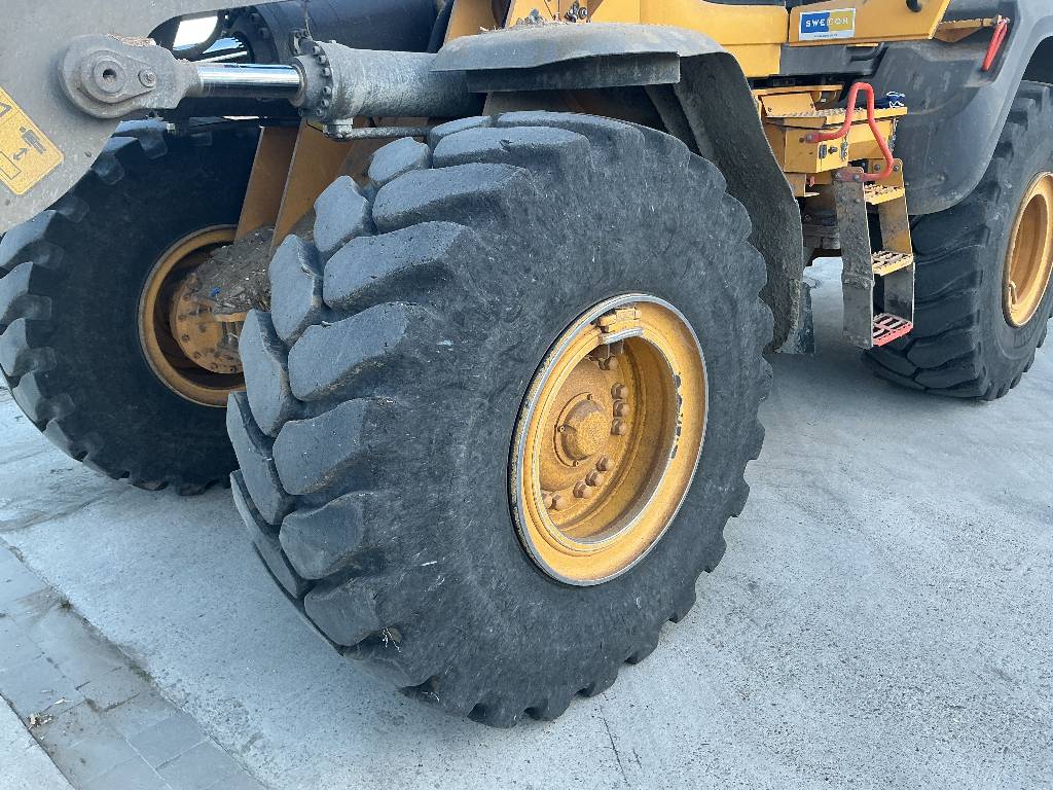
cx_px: 526
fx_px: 882
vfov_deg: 48.2
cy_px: 395
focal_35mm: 29
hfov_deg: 61.7
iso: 20
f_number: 1.8
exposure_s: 1/120
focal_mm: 3
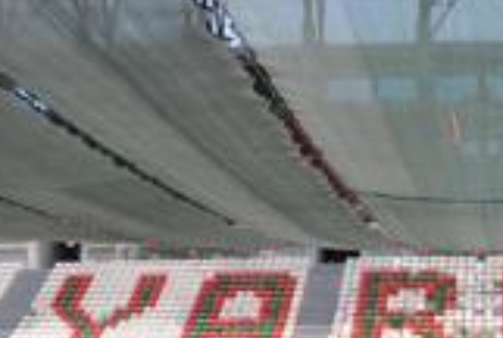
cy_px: 279
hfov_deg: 16.5
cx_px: 487
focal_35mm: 122
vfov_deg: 11.2
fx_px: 1708
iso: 140
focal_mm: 32
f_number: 8
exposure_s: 1/250
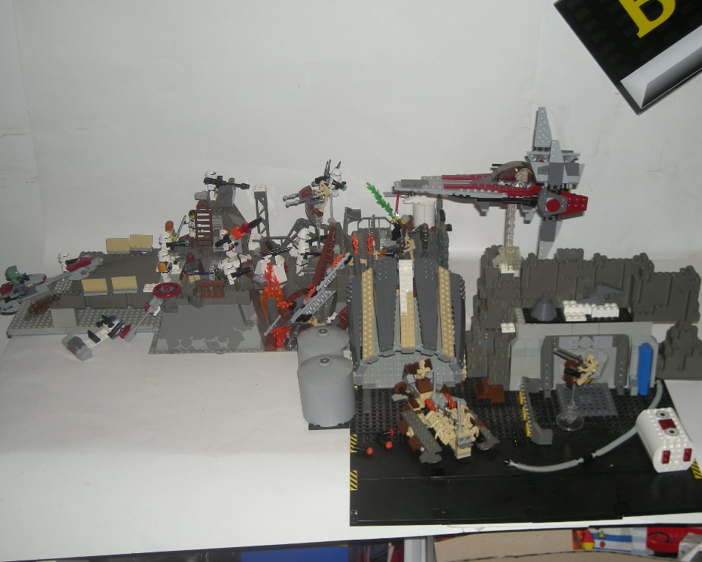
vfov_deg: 26.7
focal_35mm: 57
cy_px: 280
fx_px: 1185
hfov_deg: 33.0
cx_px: 364
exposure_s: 1/60
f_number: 3.3
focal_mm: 8.8
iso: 50
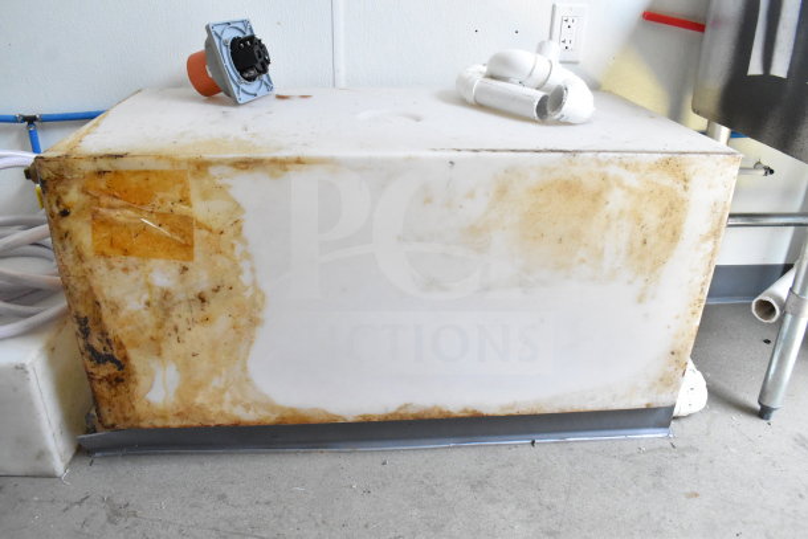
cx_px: 404
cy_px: 270
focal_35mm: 27
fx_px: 606
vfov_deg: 48.0
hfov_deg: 67.4
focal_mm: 18
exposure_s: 1/200
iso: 6400
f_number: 7.1
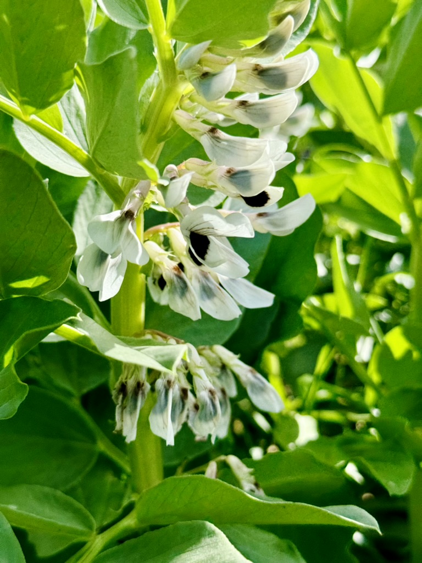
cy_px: 282
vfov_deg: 39.7
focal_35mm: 48
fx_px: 780
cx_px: 211
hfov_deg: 30.3
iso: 64
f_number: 1.78
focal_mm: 6.76
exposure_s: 1/3817
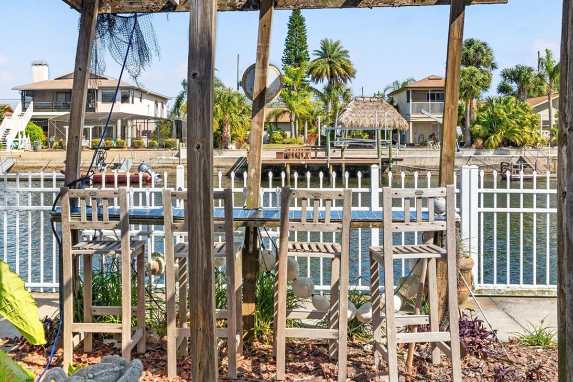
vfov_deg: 31.9
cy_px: 139
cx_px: 246
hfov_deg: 46.5
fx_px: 664
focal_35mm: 42
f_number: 7.1
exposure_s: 1/1600
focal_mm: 19
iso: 400
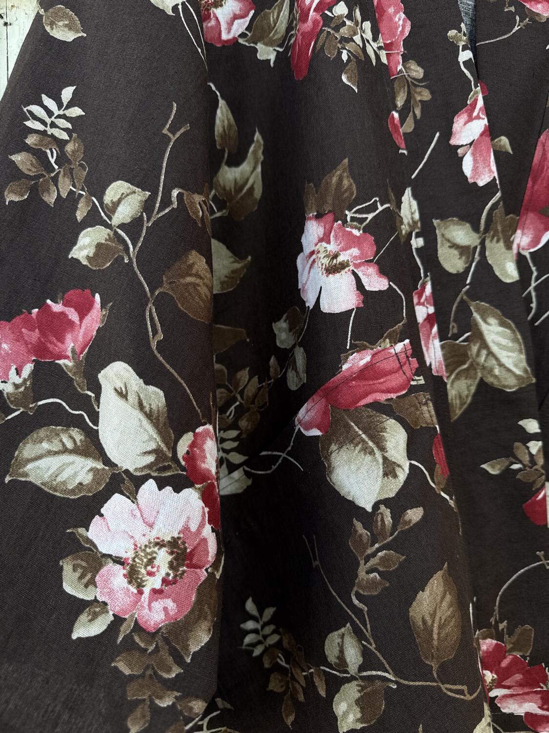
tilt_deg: -7.5
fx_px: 508
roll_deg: +2.0
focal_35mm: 24
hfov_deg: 56.8
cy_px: 366
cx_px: 274
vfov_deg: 71.6
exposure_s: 1/412
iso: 80
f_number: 1.78
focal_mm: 6.76
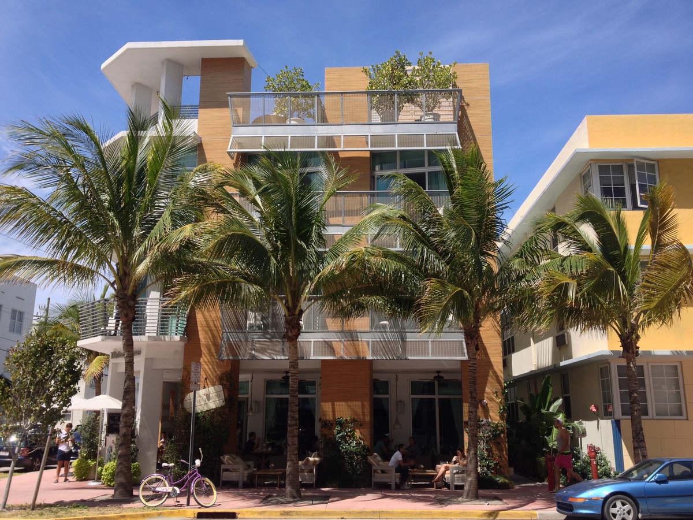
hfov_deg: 52.6
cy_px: 260
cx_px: 346
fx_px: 701
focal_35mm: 35
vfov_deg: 40.7
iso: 50
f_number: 2.4
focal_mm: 4.28
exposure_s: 1/1104
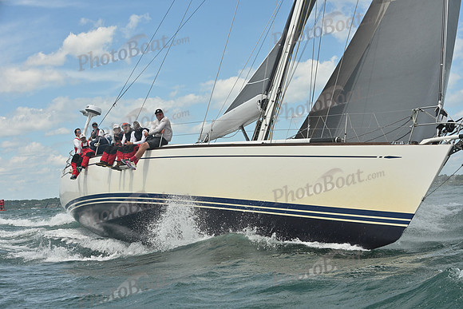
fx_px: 900
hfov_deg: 28.8
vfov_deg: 19.5
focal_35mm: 70
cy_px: 154
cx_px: 232
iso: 250
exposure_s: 1/1250
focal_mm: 70
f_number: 10
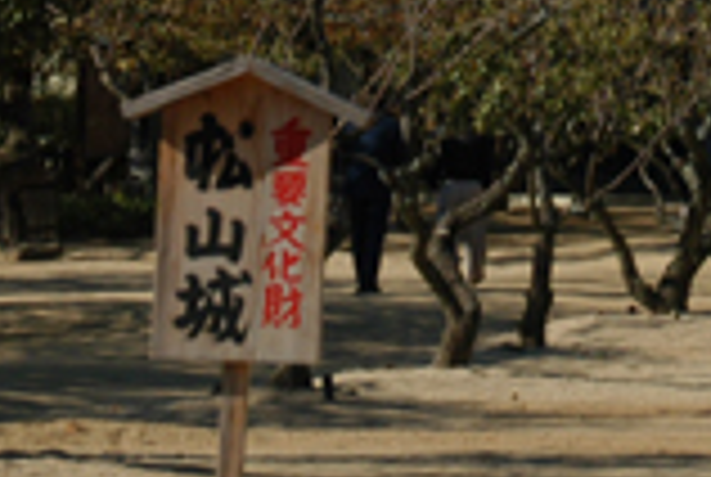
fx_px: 7559
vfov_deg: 3.6
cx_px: 832
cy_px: -742
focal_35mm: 382
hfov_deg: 5.4
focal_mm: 48
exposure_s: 1/350
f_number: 10
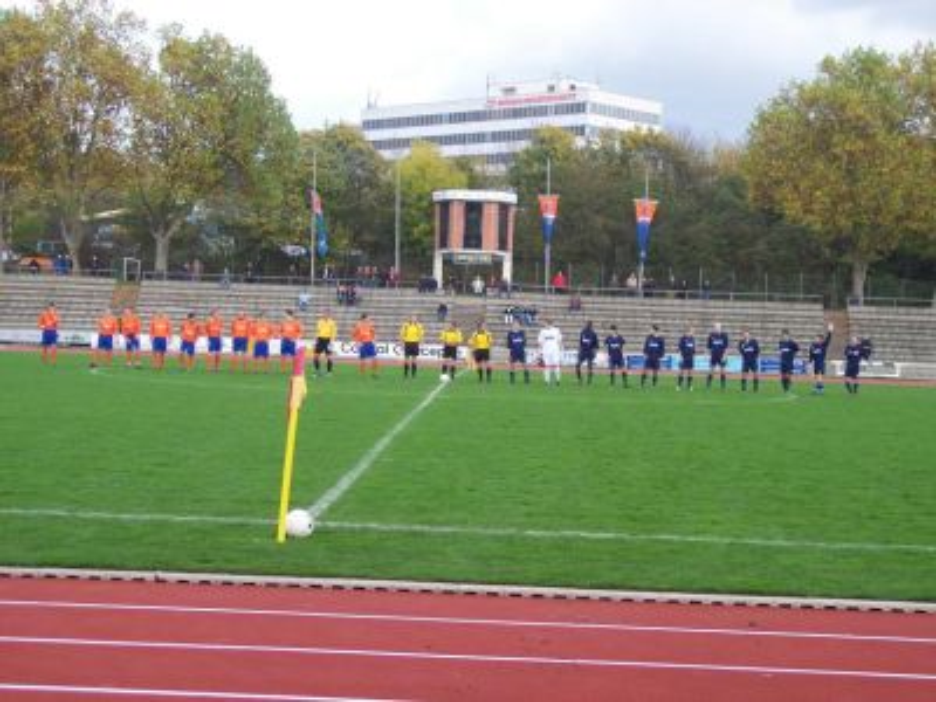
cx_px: 468
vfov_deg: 22.6
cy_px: 351
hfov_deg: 29.8
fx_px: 1758
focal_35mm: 65
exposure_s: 1/125
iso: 100
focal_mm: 13.3
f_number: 4
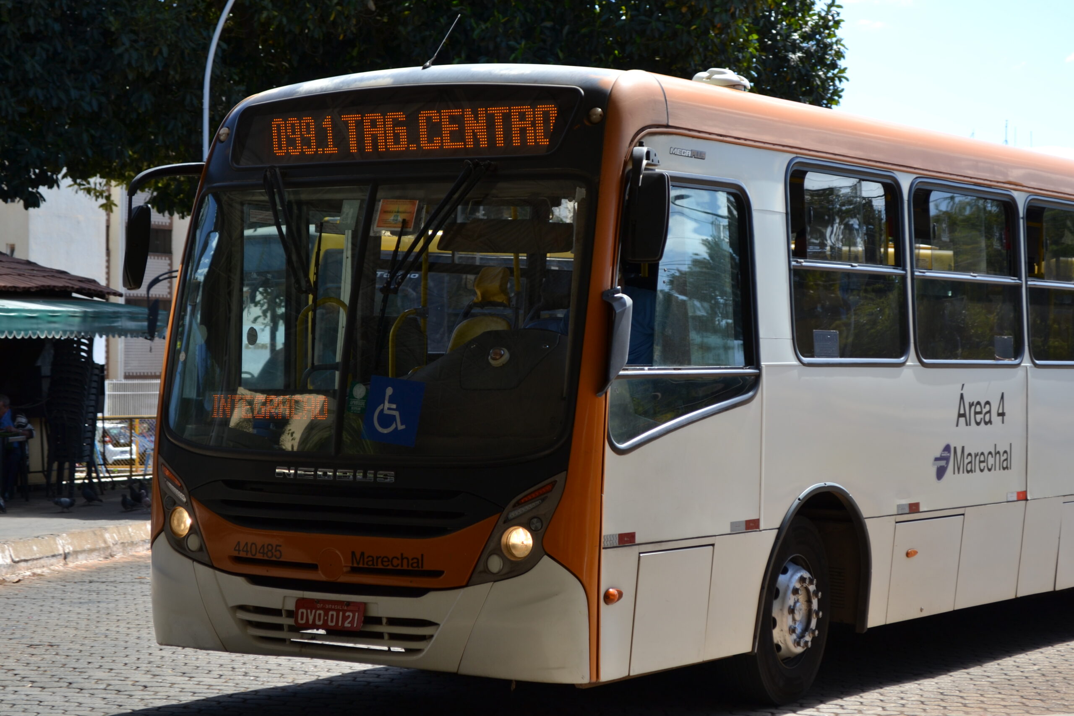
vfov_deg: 16.6
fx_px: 2461
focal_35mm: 82
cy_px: 358
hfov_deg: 24.6
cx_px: 537
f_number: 6.3
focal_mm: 55
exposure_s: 1/160
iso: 100
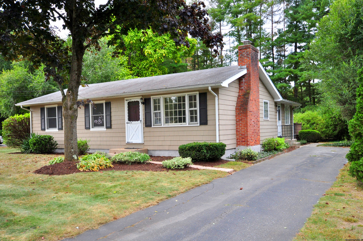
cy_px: 120
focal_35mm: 30
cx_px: 182
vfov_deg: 43.5
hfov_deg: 62.0
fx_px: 302
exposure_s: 1/250
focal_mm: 20
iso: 640
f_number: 8
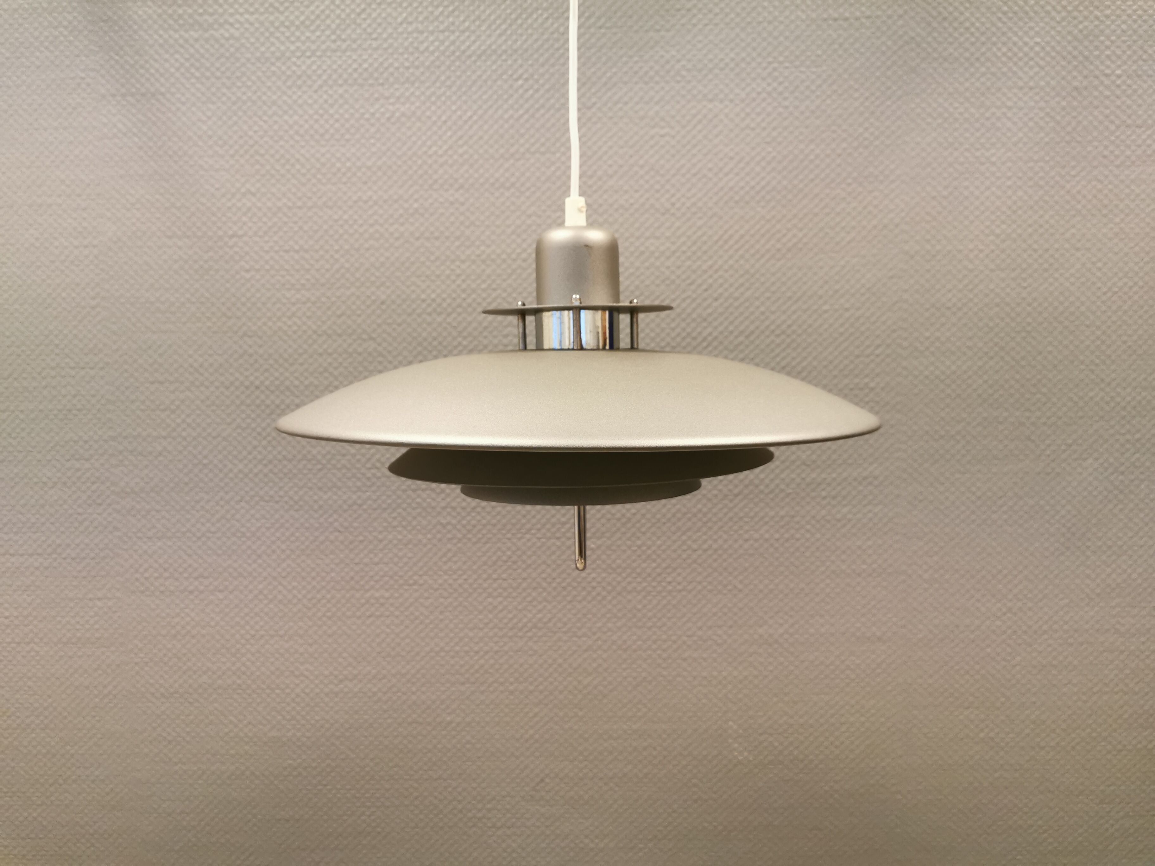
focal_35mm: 27
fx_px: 901
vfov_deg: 51.4
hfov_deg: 65.3
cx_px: 578
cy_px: 433
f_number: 1.6
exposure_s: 1/60
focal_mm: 5.56
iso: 320
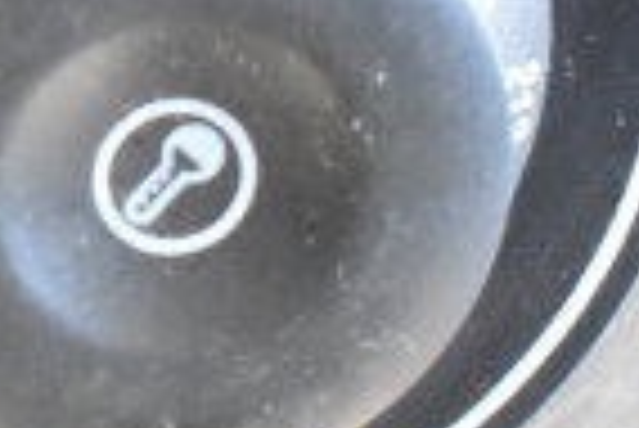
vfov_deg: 6.7
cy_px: -29
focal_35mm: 206
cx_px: -648
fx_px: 3660
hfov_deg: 9.3
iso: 9000
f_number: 4.5
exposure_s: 1/50
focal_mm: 32
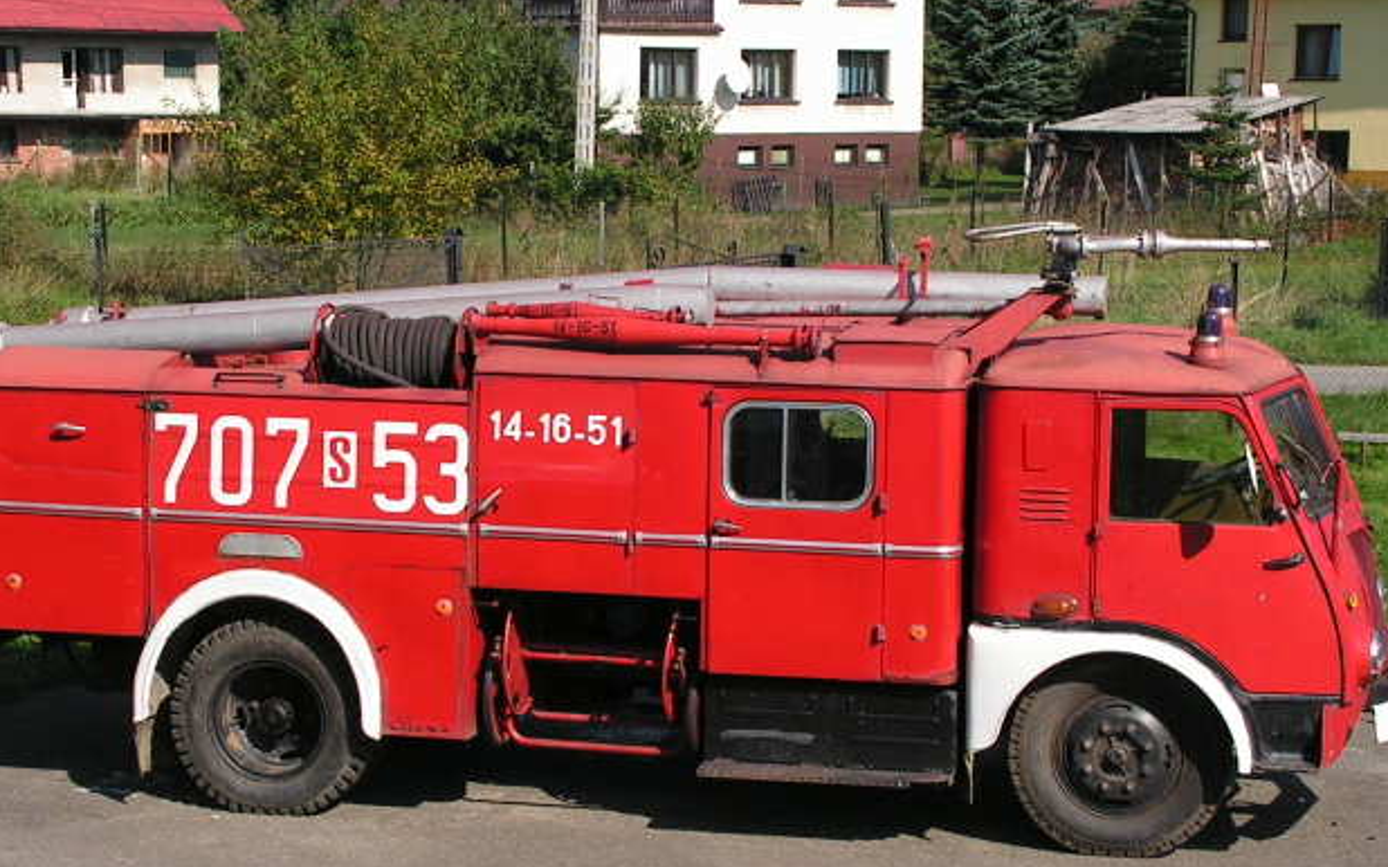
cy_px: 526
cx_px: 714
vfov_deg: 16.1
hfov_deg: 25.5
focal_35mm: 81
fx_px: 3063
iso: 64
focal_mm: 9.9
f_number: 3.3
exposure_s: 1/800
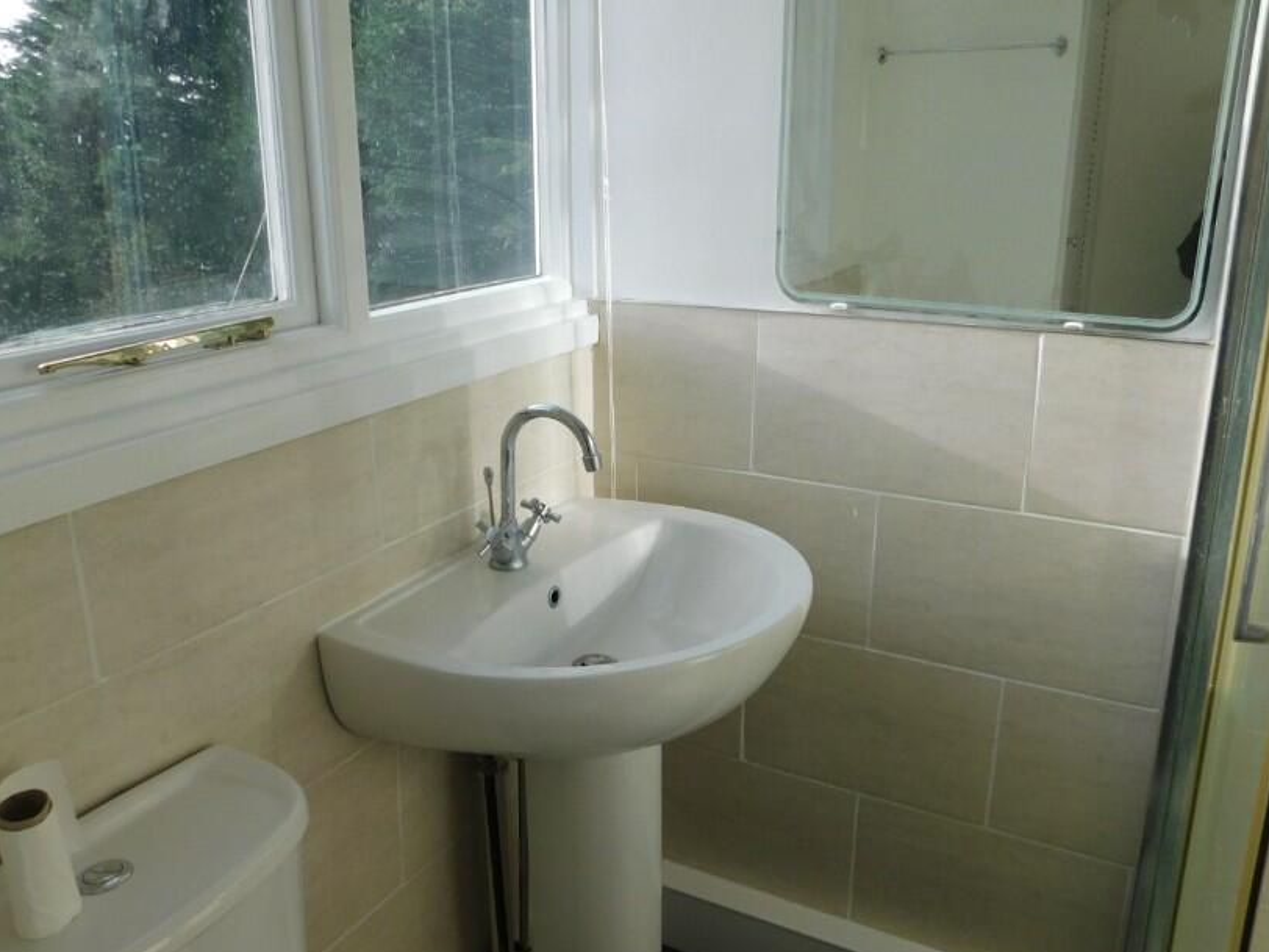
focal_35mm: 29
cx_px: 622
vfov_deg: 48.2
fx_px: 1063
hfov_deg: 61.7
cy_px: 463
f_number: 3
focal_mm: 4
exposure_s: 1/320
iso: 125
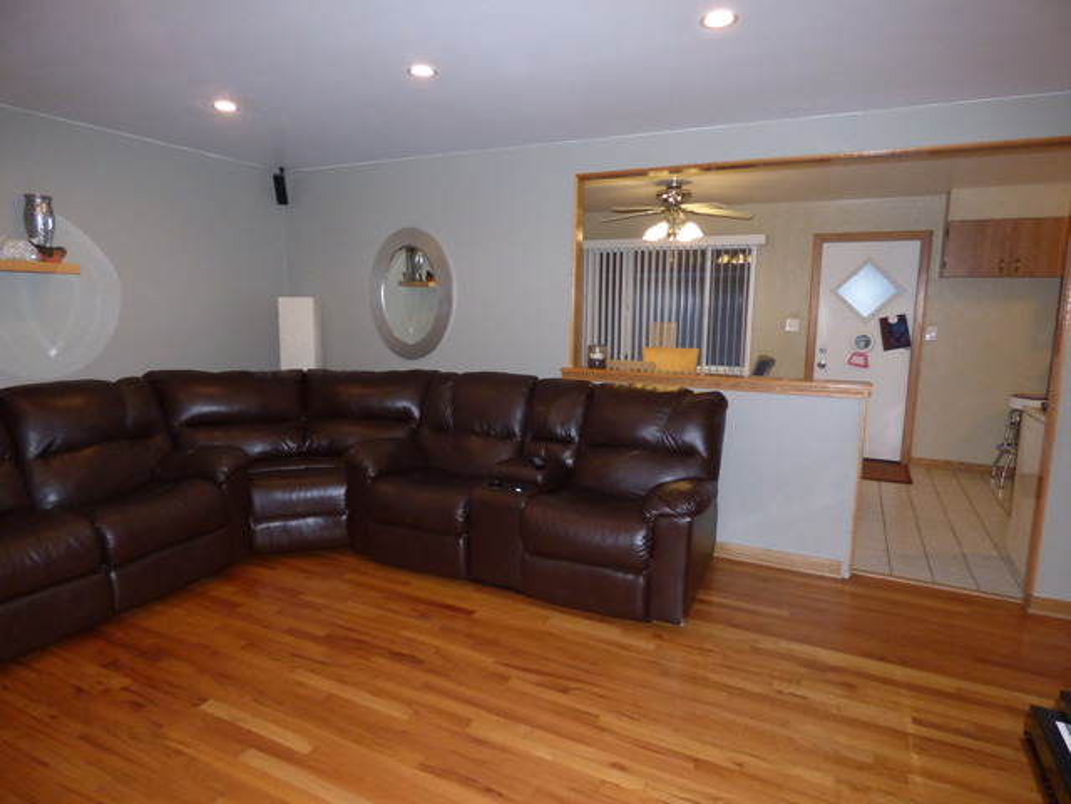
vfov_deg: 66.0
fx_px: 619
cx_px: 536
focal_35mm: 20
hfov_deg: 81.7
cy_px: 402
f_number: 2.8
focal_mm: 3.58
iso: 500
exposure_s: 1/100
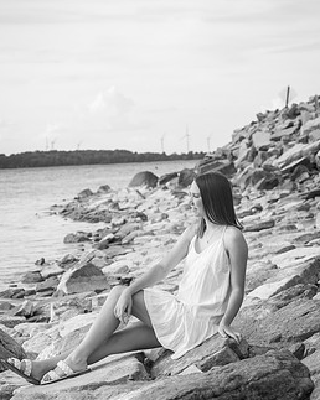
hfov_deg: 10.7
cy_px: 254
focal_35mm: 144
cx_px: 161
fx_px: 1706
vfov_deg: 13.4
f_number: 9
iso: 400
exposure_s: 1/320
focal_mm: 110
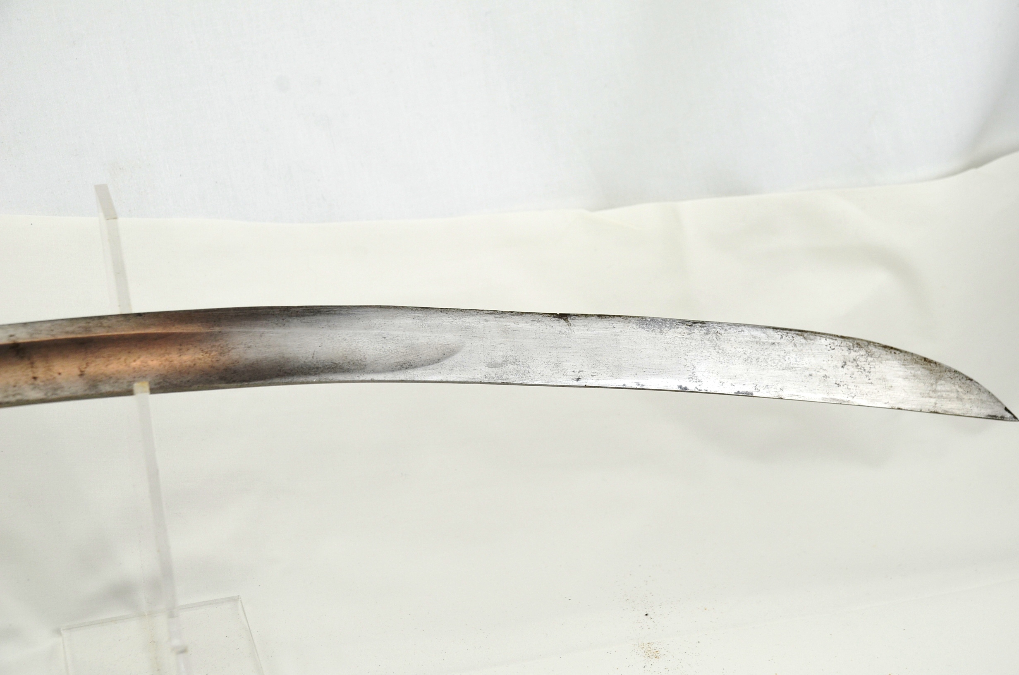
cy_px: 338
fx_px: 2203
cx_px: 510
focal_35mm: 78
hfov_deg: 26.0
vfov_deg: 17.4
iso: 250
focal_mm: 52
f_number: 5.6
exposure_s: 1/125
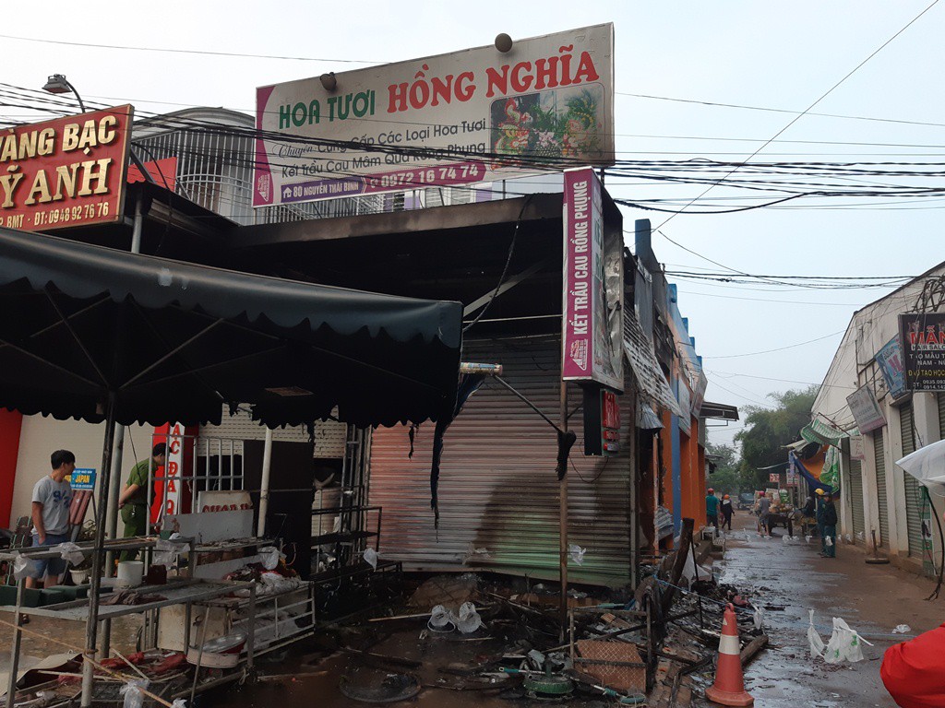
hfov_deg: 67.3
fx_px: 710
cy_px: 354
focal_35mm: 26
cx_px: 472
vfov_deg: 53.1
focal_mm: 3.93
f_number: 1.7
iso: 50
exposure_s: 1/50
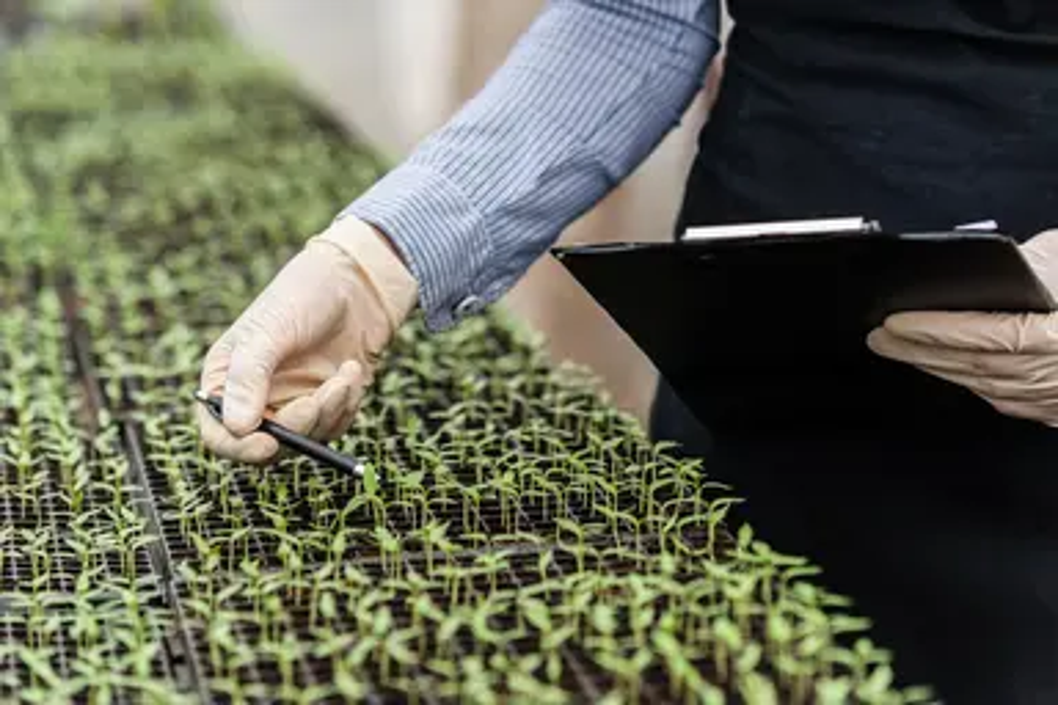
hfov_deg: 15.2
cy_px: 352
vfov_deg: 10.2
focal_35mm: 135
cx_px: 529
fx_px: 3967
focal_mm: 135
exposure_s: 1/640
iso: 500
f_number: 4
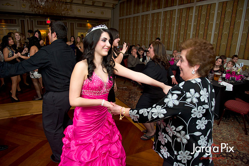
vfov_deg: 53.1
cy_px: 83
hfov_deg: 73.8
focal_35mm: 24
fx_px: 166
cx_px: 124
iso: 1600
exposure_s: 1/125
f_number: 3.2
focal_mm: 24
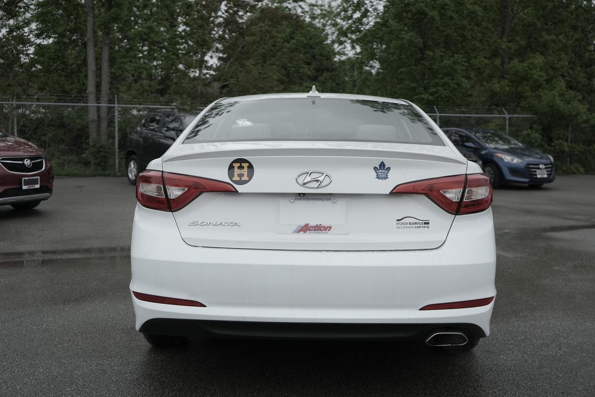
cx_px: 298
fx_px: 628
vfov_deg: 35.1
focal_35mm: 38
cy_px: 198
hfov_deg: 50.7
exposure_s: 1/6400
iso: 1000
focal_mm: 38
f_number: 4
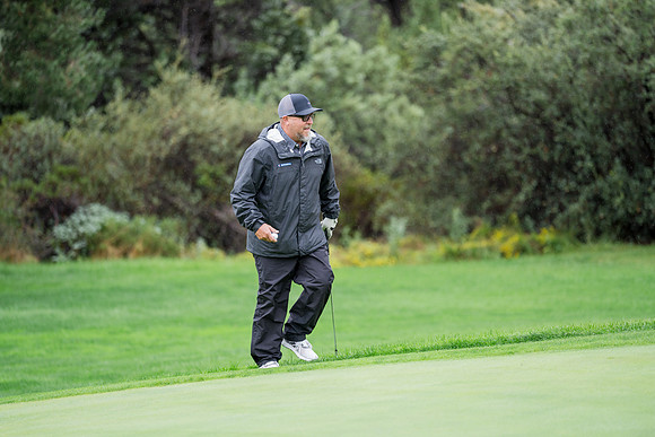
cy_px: 218
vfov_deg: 7.4
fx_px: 3396
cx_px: 328
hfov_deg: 11.0
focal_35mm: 187
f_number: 2.8
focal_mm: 186.6
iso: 500
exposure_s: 1/500
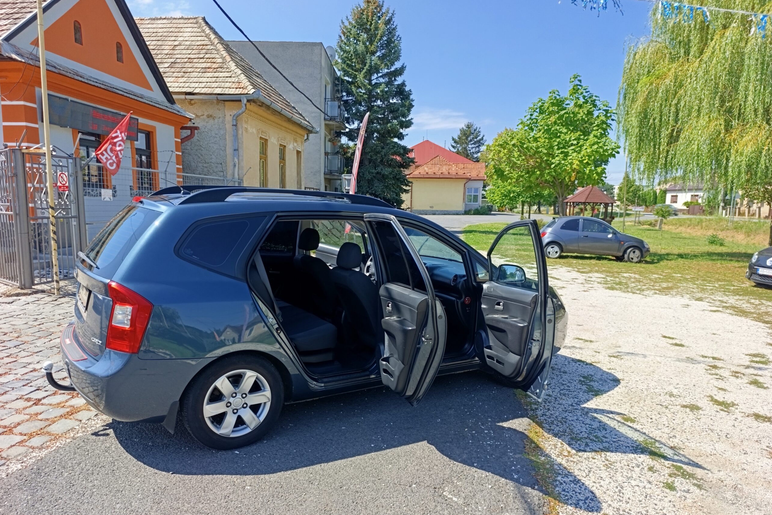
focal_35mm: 24
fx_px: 515
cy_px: 287
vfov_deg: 53.0
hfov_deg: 73.7
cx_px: 386
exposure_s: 1/431
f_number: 1.6
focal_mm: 6.14
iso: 50
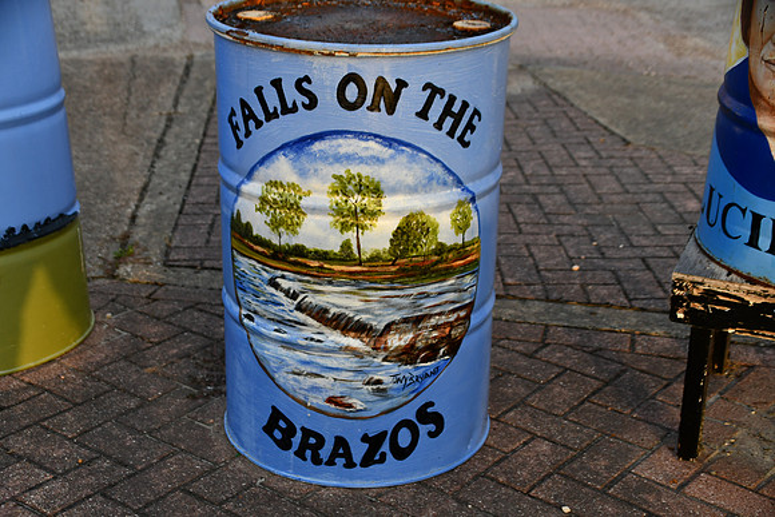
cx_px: 388
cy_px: 258
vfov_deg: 23.8
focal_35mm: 57
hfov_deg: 35.0
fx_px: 1227
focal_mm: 38
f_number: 5.6
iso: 400
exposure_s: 1/250
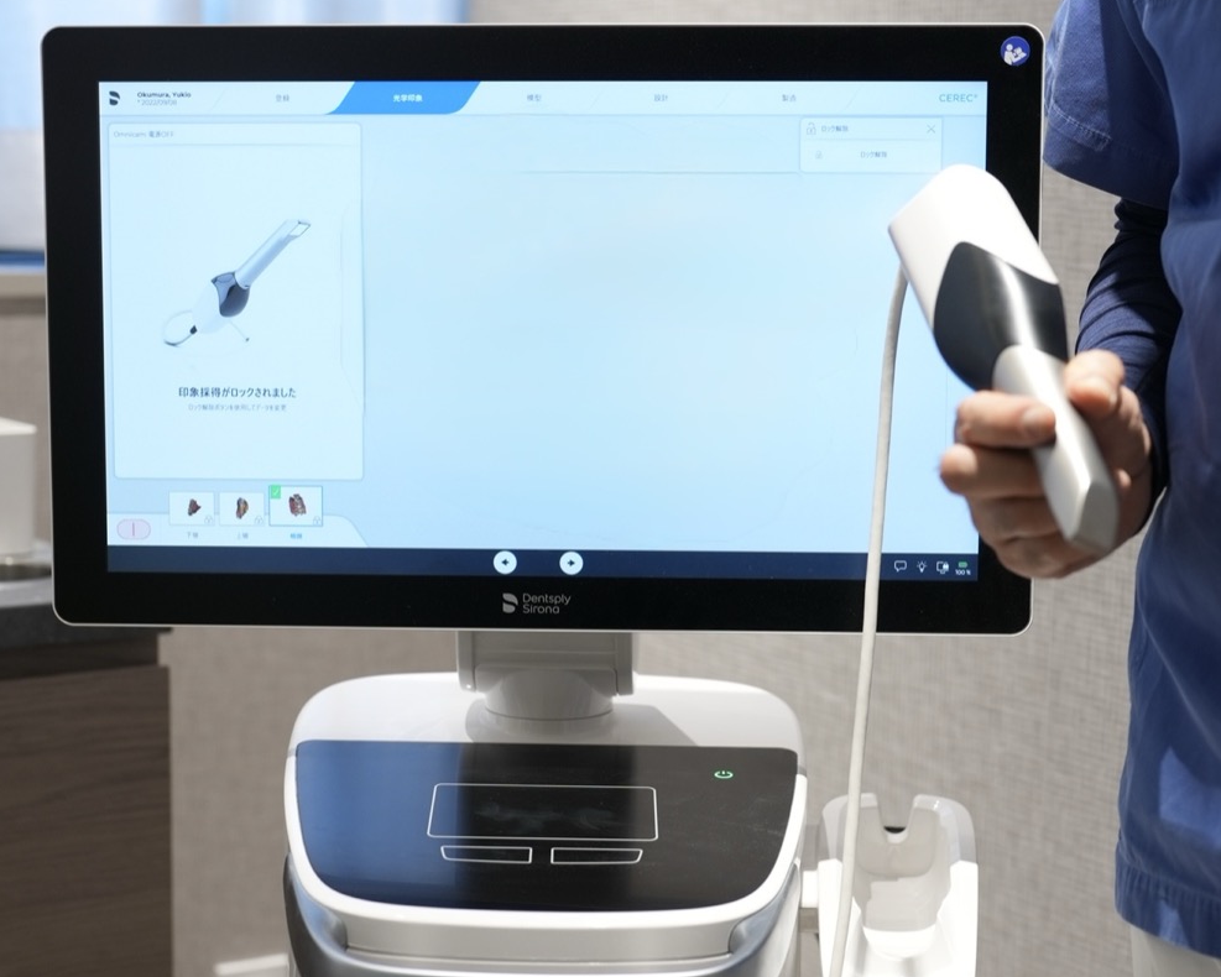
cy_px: 531
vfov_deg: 20.2
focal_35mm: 76
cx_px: 589
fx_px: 2747
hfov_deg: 25.1
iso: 400
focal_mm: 50
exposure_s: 1/100
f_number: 2.8
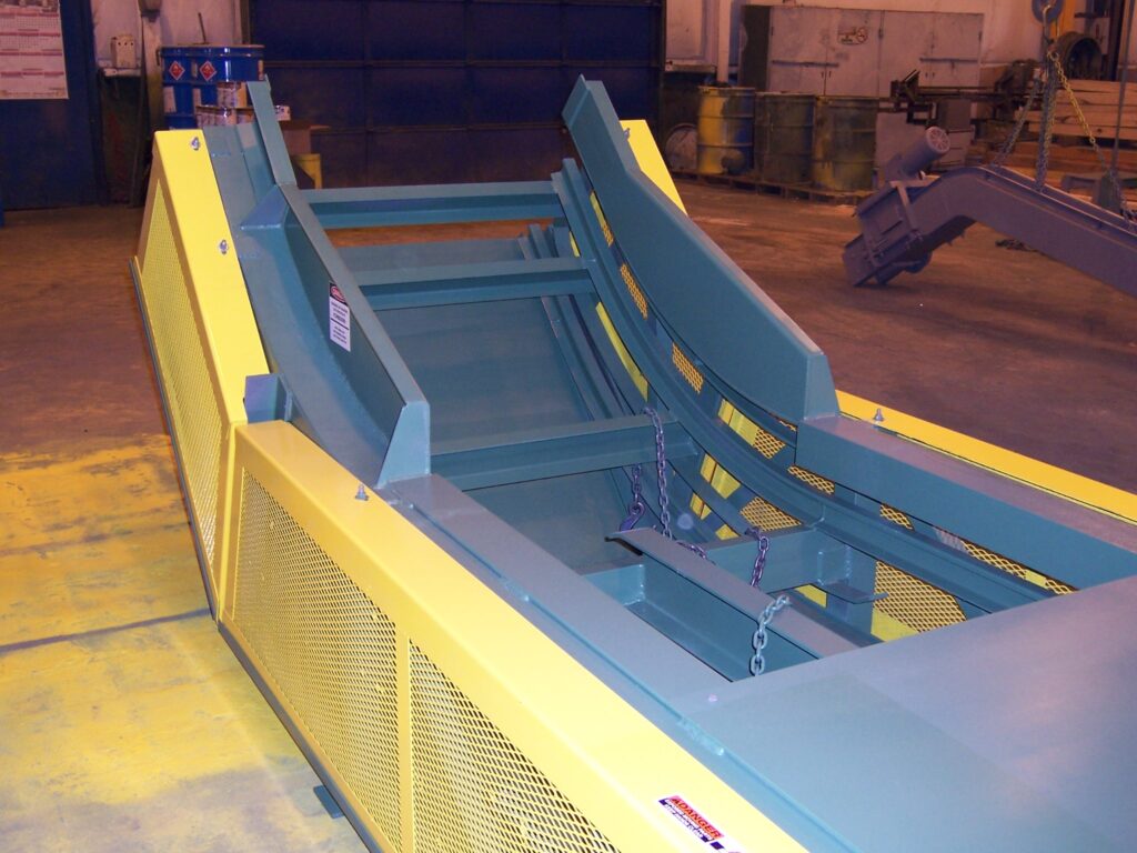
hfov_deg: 46.8
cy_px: 426
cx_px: 568
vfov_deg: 36.0
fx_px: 1314
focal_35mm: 40
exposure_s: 1/30
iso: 140
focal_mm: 6.7
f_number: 3.4
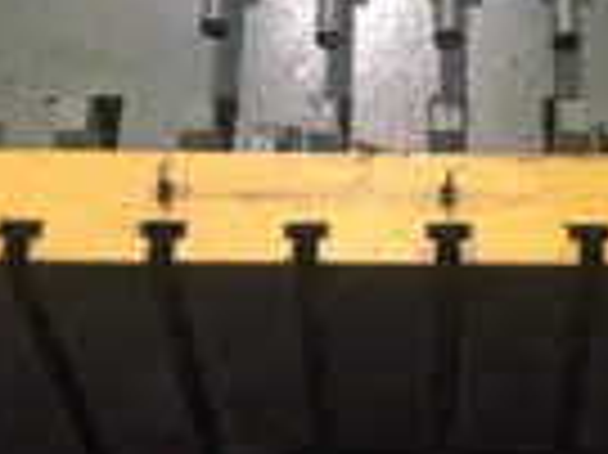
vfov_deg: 17.7
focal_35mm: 83
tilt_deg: +30.9
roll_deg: -1.5
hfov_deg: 23.5
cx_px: 410
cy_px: 328
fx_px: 1457
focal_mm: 4
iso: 40
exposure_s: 1/24
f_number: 1.8
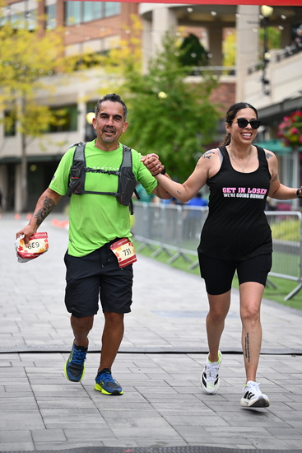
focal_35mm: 103
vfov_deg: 19.8
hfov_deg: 13.3
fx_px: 1295
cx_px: 151
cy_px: 226
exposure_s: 1/5000
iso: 1600
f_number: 2.8
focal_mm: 103
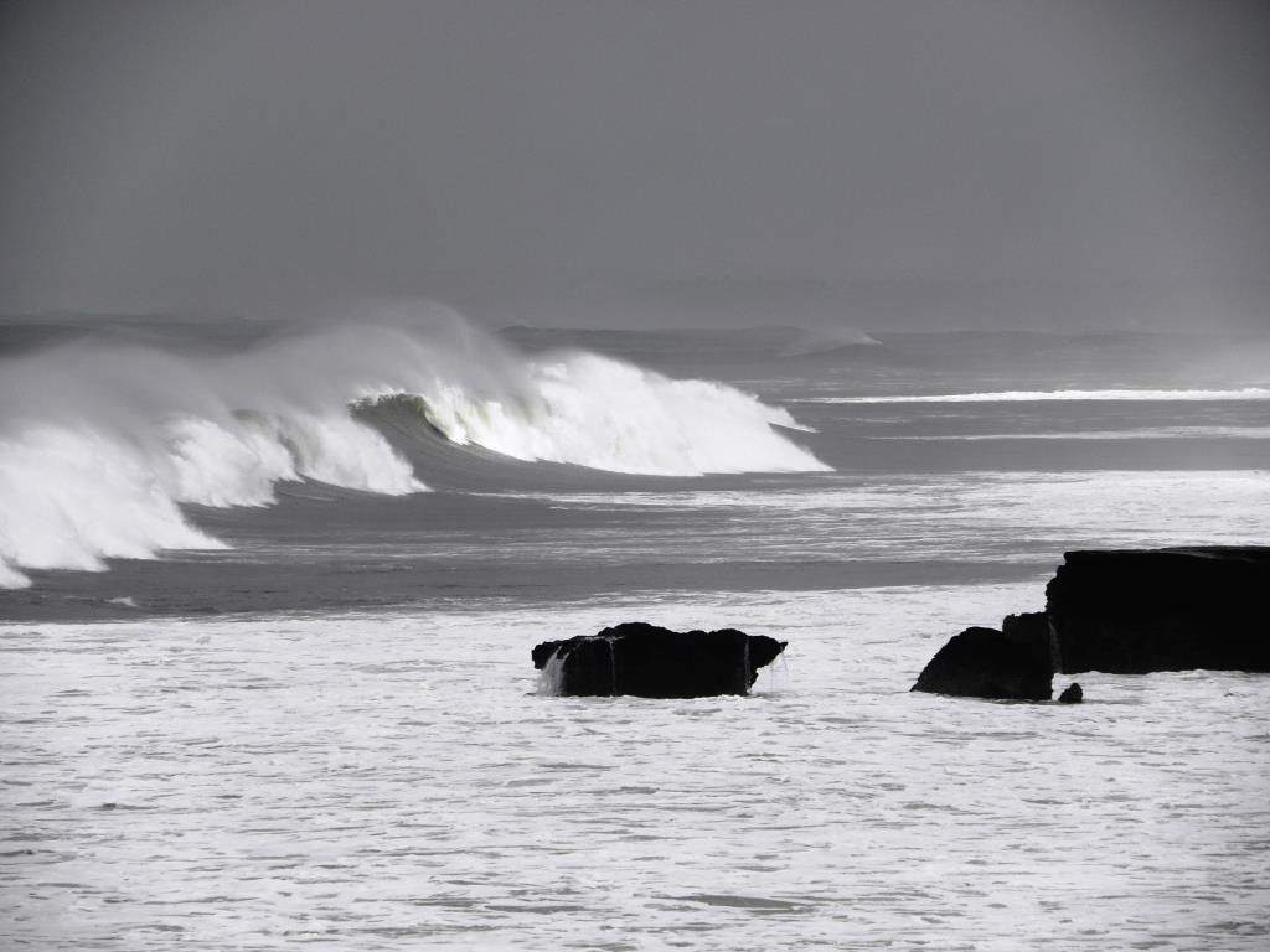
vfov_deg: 4.3
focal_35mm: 349
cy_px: 476
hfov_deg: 5.7
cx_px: 635
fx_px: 12804
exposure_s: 1/400
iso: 64
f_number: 5.6
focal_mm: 62.19
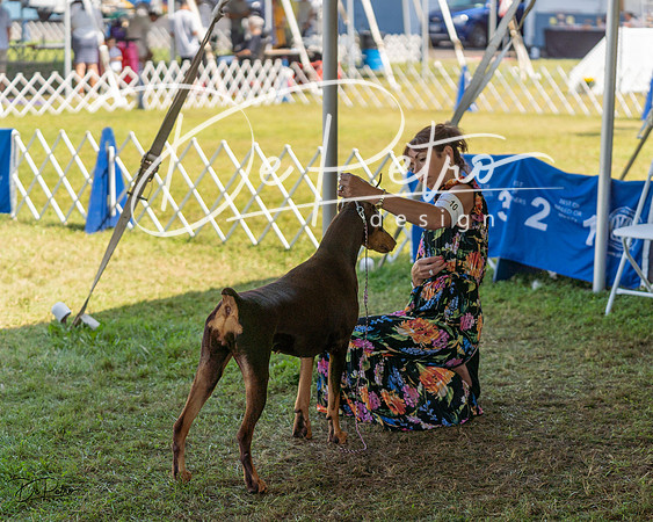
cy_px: 261
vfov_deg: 17.7
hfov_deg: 22.1
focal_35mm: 87
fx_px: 1675
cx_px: 326
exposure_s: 1/3200
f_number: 2.8
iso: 200
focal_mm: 77
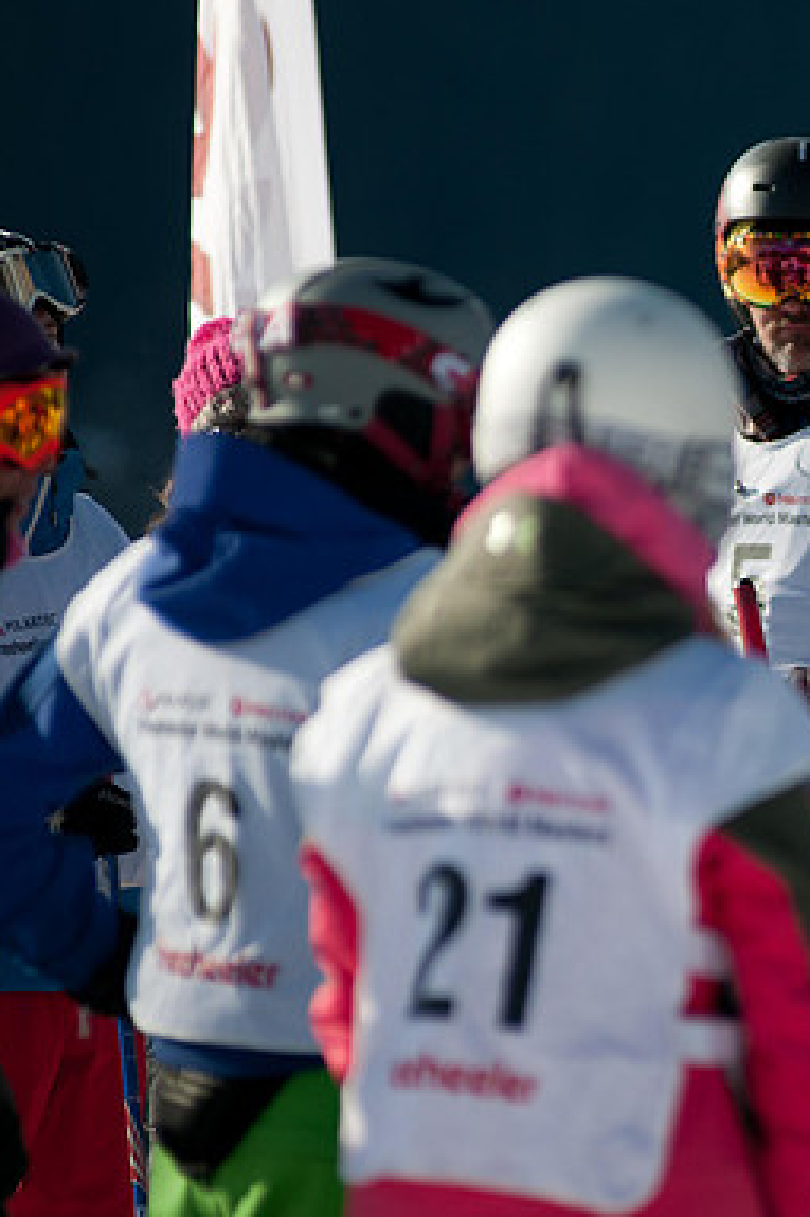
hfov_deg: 3.0
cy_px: 608
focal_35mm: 454
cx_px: 883
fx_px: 15335
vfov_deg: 4.5
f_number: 3.2
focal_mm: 200
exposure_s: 1/1250
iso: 200
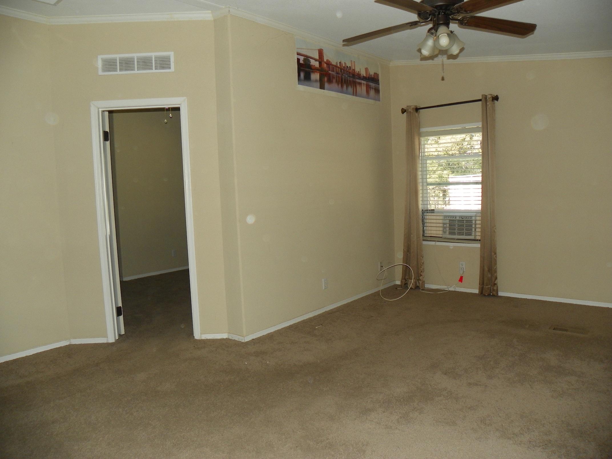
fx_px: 460
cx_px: 306
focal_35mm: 26
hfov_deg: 67.3
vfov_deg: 53.1
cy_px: 230
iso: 64
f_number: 2.8
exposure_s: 1/125
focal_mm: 4.6
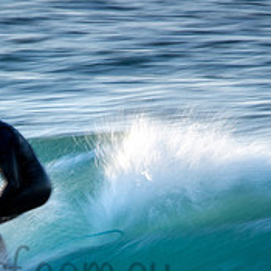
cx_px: 6
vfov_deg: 0.9
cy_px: 256
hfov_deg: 0.9
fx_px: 16838
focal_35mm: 1901
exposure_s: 1/13
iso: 100
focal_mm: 450
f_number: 22
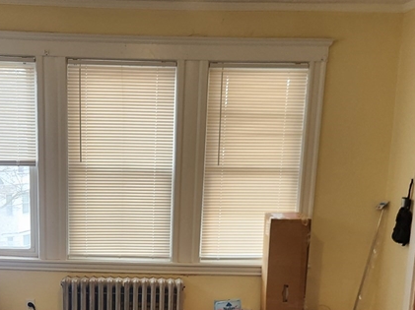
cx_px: 127
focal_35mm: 56
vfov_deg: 25.2
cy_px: 285
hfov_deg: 34.0
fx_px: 671
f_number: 1.8
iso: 250
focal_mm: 5.4
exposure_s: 1/180
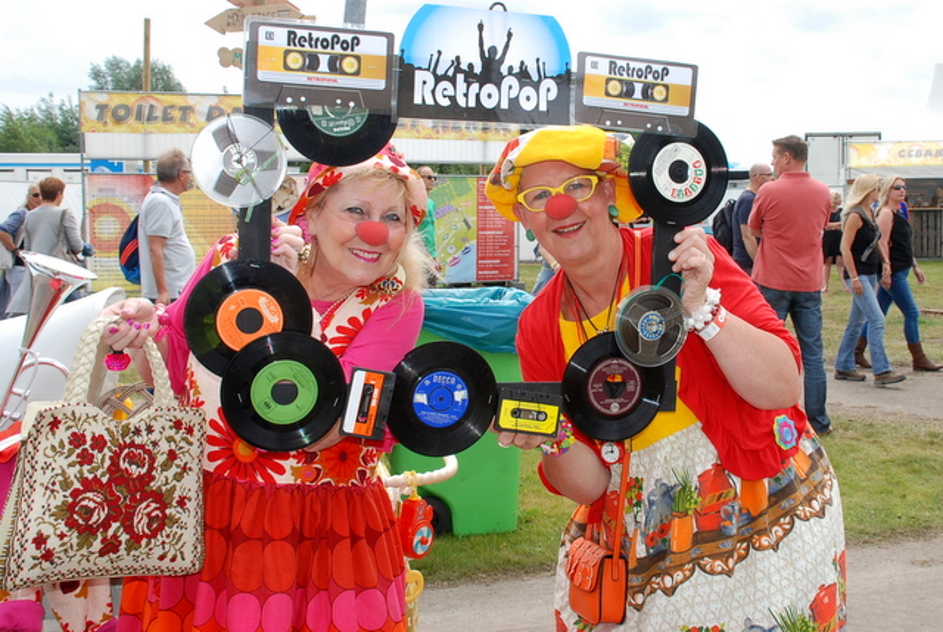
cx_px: 472
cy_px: 316
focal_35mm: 33
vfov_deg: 40.1
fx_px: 866
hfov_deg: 57.1
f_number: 11
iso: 320
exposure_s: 1/200
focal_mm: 22
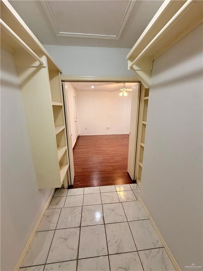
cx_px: 102
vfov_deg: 102.1
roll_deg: +0.0
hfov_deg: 85.7
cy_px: 136
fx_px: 109
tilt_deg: -13.6
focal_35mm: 14
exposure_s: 1/60
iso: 160
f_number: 2.2
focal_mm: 2.22
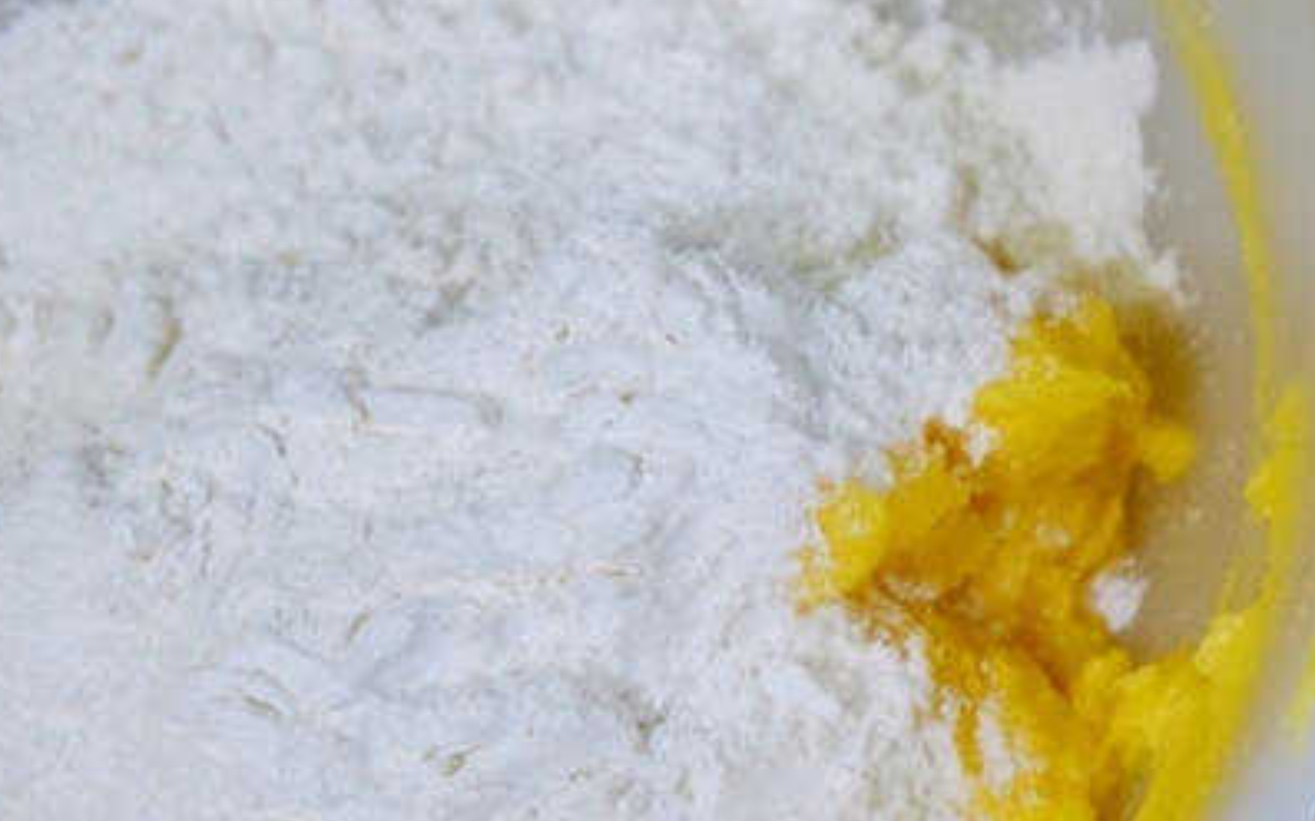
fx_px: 3297
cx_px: 1487
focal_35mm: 92
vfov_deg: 14.1
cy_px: 680
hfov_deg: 21.3
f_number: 4
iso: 800
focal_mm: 23.3
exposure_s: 1/60
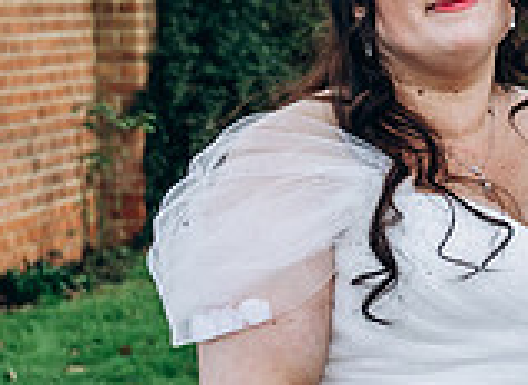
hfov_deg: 9.2
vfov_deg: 7.3
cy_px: 279
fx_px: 3036
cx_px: 1133
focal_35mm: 201
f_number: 2.8
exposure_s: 1/250
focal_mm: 27.5
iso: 125
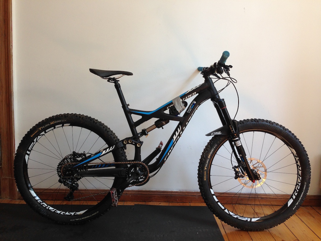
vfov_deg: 42.9
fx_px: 306
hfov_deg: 55.4
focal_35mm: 33
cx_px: 160
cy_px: 120
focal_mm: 4.12
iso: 50
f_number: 2.4
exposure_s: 1/30
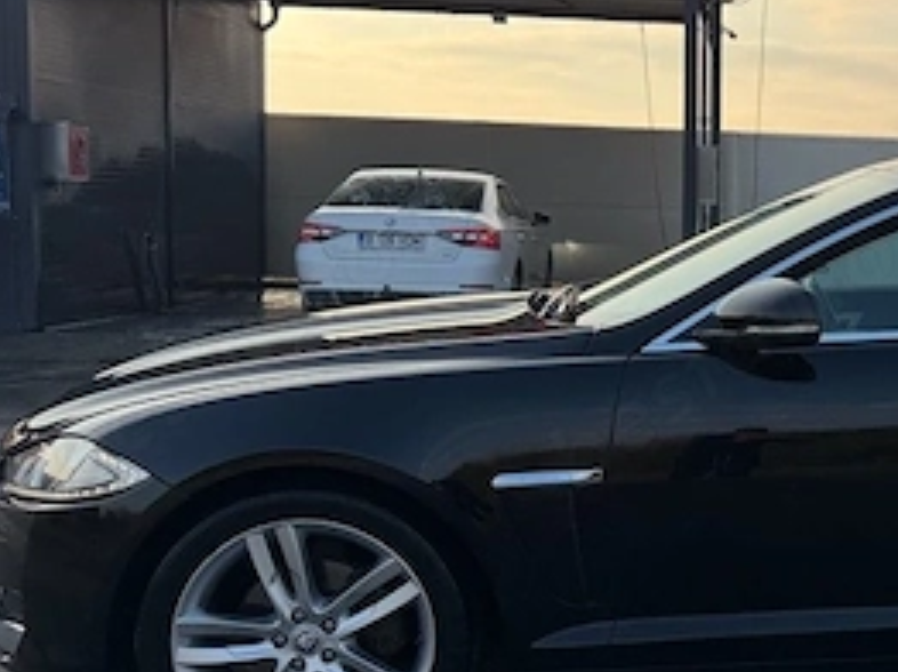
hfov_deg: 31.7
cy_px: 346
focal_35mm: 55
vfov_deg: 26.5
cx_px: 939
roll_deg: -0.8
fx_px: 1425
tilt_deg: -4.9
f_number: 1.78
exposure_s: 1/3584
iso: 100
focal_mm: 6.76
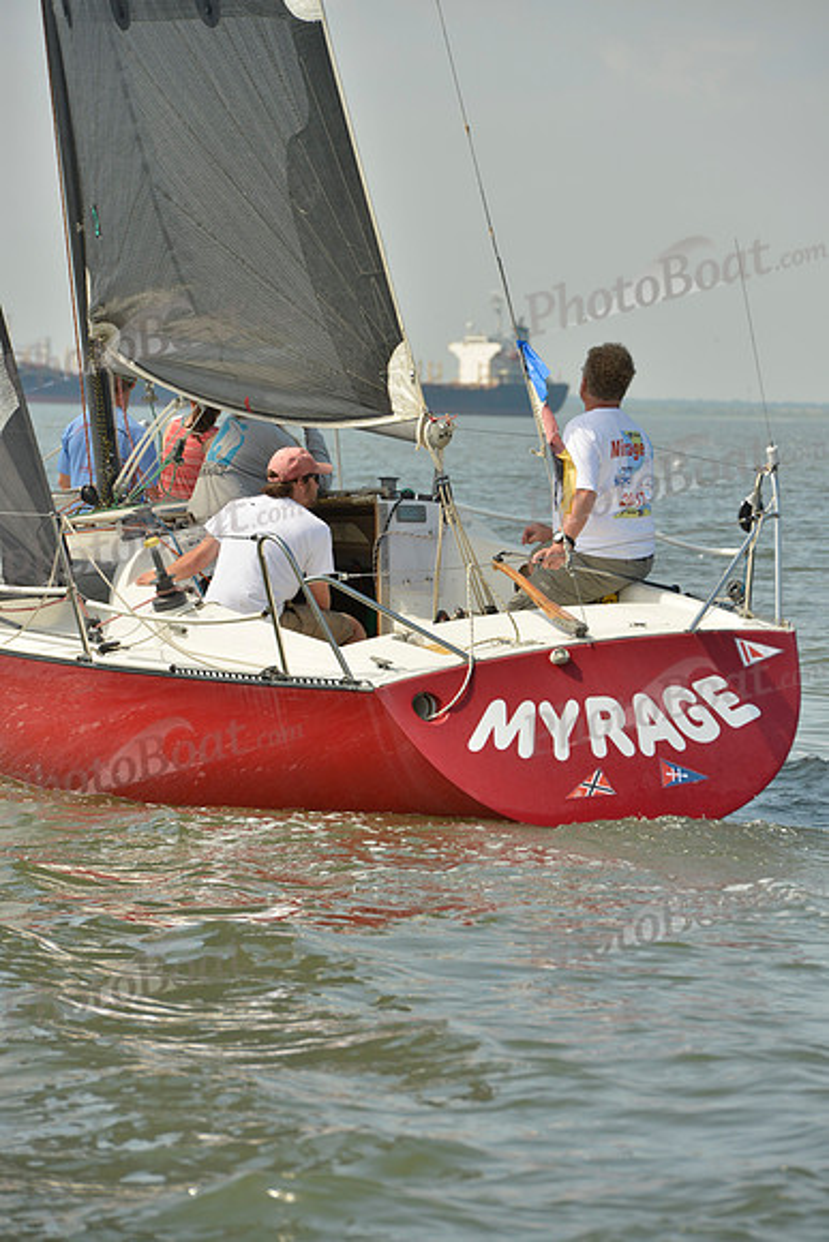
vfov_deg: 10.3
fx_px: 6904
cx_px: 414
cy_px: 621
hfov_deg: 6.9
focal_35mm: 200
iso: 280
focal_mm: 200
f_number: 10
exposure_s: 1/800
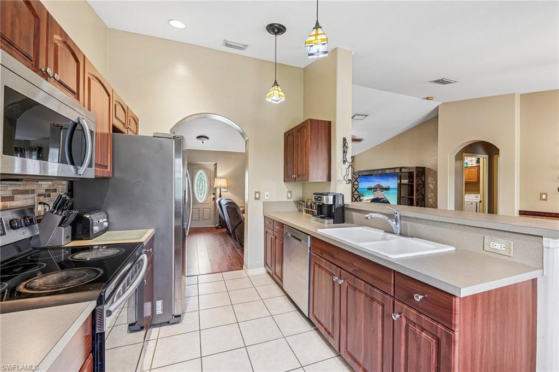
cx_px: 280
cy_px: 186
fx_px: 217
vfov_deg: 81.1
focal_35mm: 14
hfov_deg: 104.3
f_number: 8
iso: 400
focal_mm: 14
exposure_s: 1/6
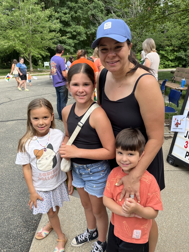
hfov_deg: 53.1
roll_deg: +1.9
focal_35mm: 26
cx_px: 94
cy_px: 126
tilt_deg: -20.0
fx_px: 189
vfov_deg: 67.3
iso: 50
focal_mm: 5.1
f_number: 1.6
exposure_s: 1/1129
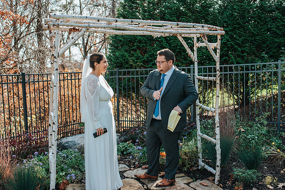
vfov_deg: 34.0
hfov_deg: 49.2
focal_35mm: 39
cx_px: 156
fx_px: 311
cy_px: 86
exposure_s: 1/1250
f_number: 3.5
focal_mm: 35
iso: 500
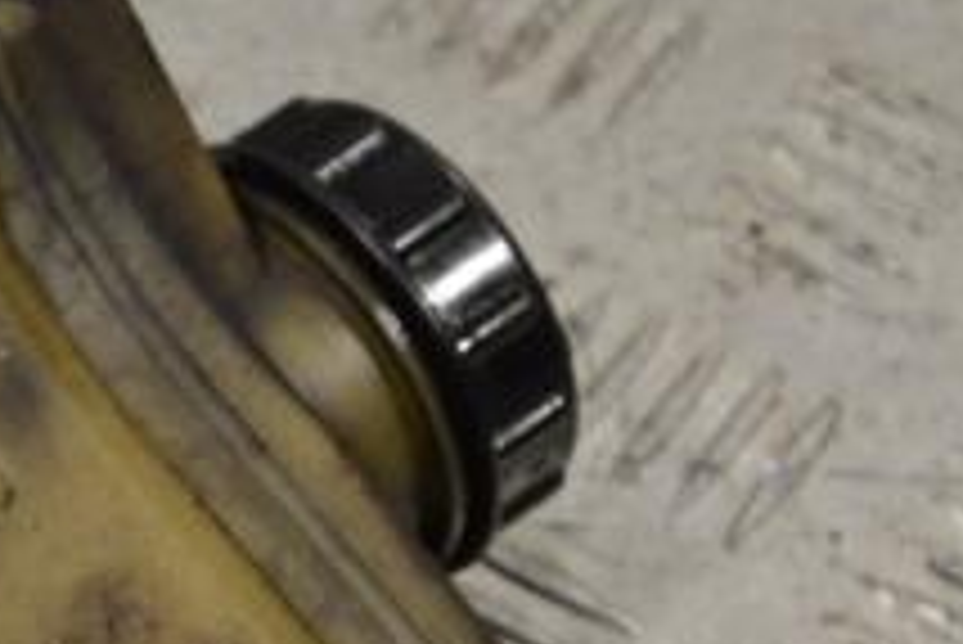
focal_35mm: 231
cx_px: -234
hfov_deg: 8.8
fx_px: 6194
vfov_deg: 5.9
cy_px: 712
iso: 400
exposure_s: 1/80
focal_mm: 55
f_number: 5.6
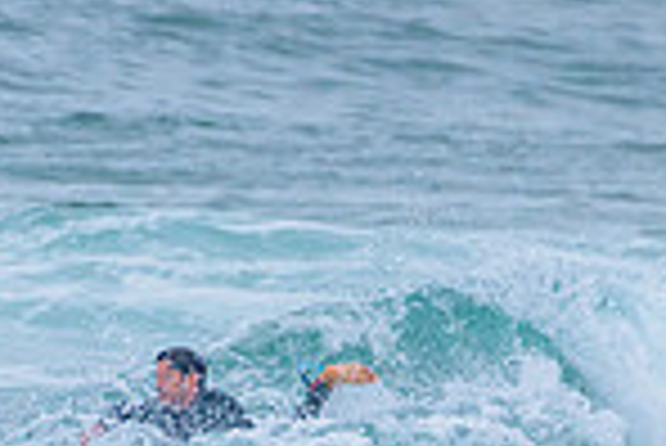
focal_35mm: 2399
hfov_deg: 0.9
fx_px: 44424
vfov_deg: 0.6
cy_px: 523
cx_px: 814
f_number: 5.6
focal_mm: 500
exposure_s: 1/2000
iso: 1250
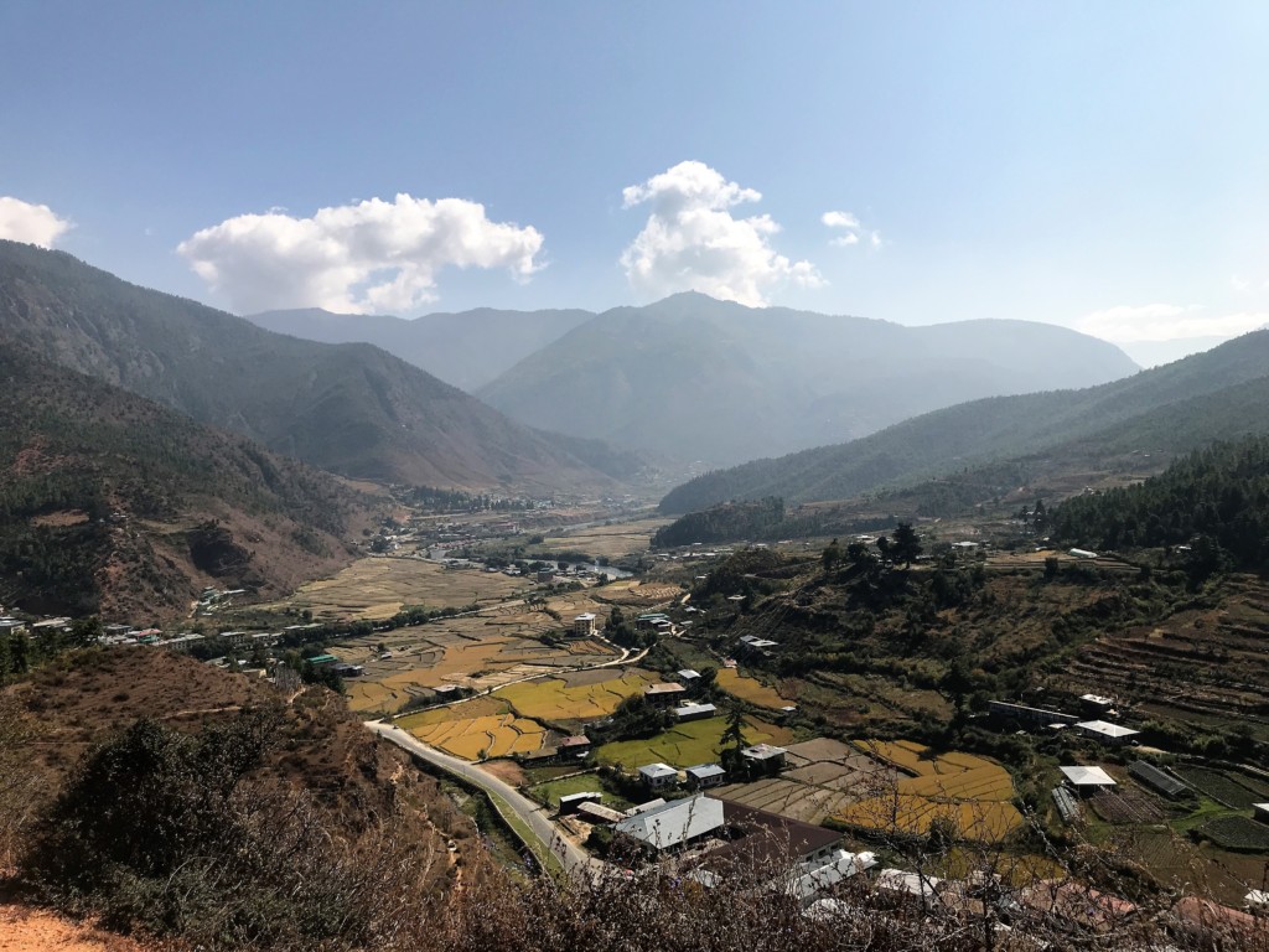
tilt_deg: -1.0
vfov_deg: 49.7
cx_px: 634
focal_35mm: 28
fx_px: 1026
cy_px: 476
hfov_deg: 63.4
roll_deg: +2.0
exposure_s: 1/4566
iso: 20
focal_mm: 3.99
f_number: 1.8
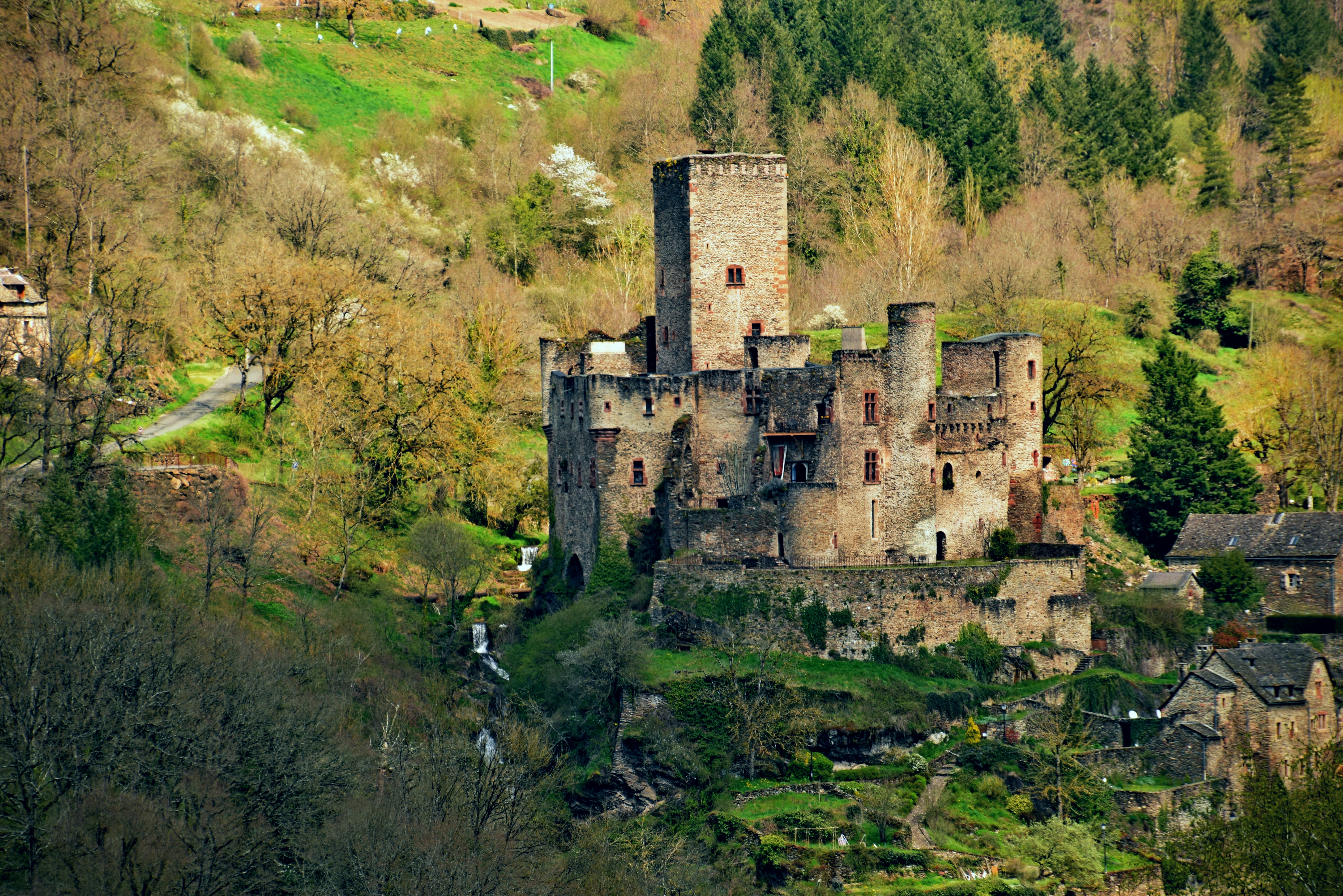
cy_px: 448
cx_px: 672
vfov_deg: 5.9
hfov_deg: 8.9
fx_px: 8673
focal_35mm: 232
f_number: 8
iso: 100
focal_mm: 155
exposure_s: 1/100
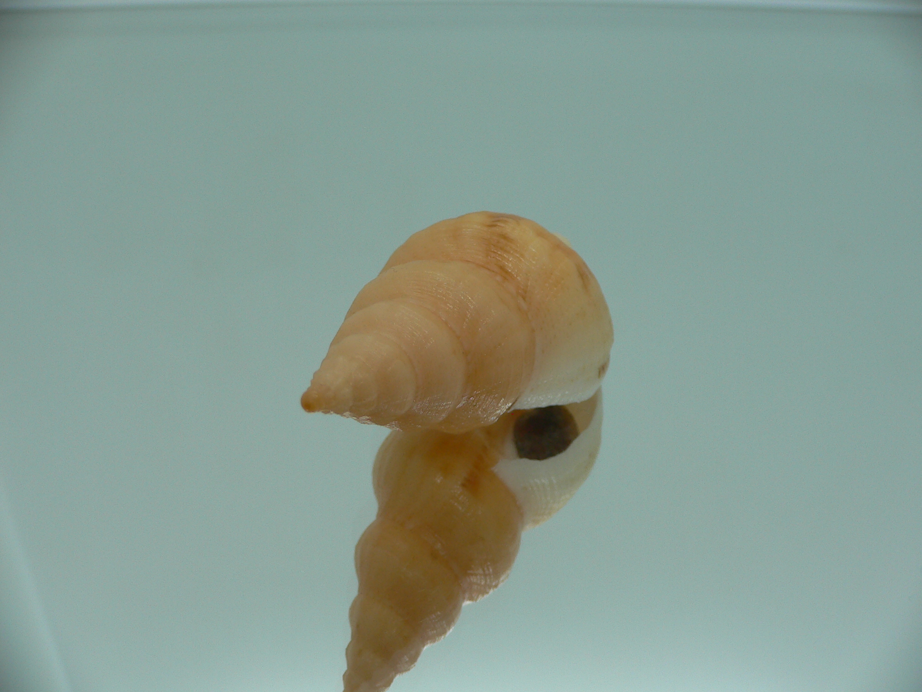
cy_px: 346
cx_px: 461
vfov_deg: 40.7
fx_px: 932
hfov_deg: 52.6
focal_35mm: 35
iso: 80
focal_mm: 4.6
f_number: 2.8
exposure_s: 1/60
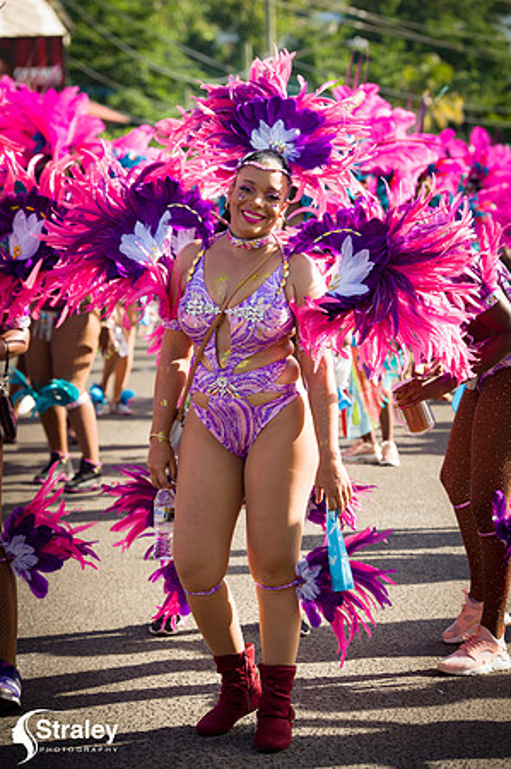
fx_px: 2177
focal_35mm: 102
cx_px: 256
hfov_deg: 13.4
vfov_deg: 20.0
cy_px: 384
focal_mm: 102
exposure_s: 1/200
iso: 100
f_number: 5.6
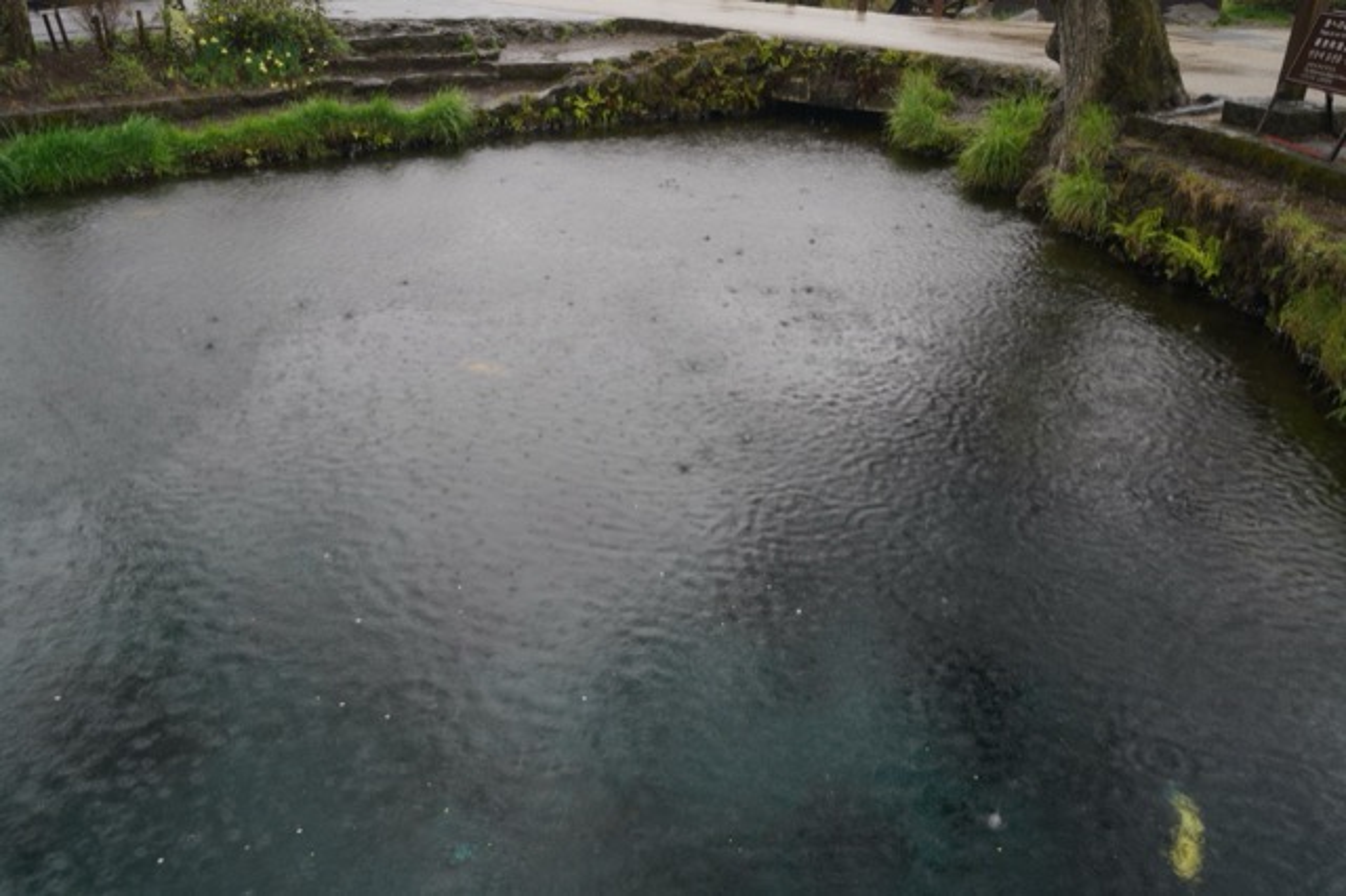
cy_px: 448
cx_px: 673
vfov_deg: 43.6
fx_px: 1121
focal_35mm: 30
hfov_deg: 62.0
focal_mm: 30
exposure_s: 1/13
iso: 100
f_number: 16
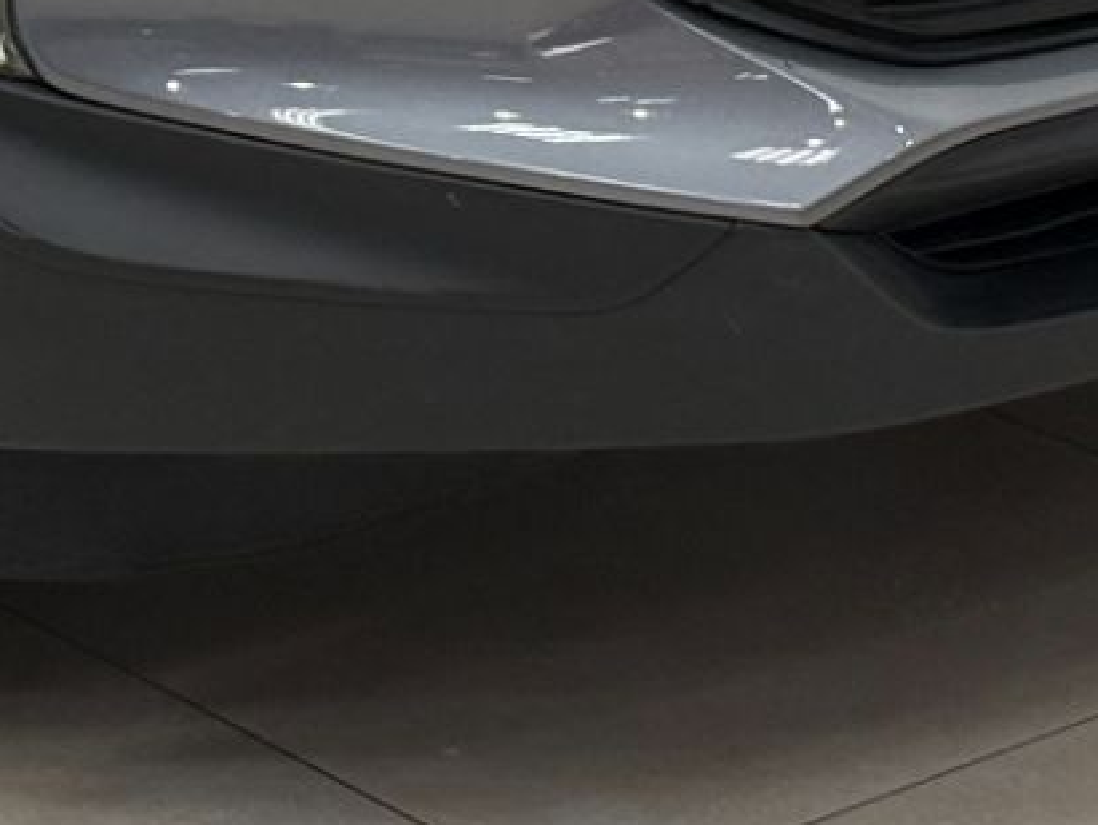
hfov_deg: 8.7
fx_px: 7111
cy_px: -878
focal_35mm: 224
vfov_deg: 6.4
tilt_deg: -11.8
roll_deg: +1.7
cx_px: -216
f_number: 1.78
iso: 250
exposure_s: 1/120
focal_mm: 6.76
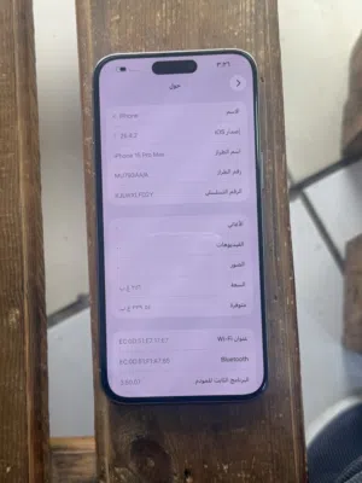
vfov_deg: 39.7
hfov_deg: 30.3
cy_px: 242
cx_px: 181
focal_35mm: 48
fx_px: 669
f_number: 1.78
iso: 50
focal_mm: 6.76
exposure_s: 1/182
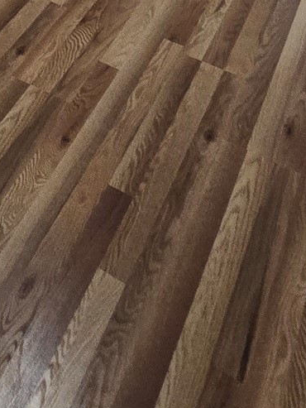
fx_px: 636
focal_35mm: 54
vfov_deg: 21.6
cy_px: -338
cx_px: 10
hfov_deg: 25.9
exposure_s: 1/60
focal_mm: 2.2
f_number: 2.2
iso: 320
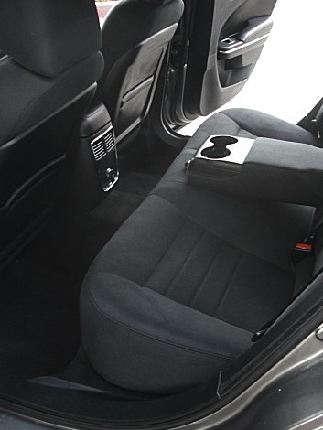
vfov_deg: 38.9
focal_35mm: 49
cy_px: 212
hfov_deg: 29.7
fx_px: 609
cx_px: 169
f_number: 2.8
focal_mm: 6.3
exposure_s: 1/80
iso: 200
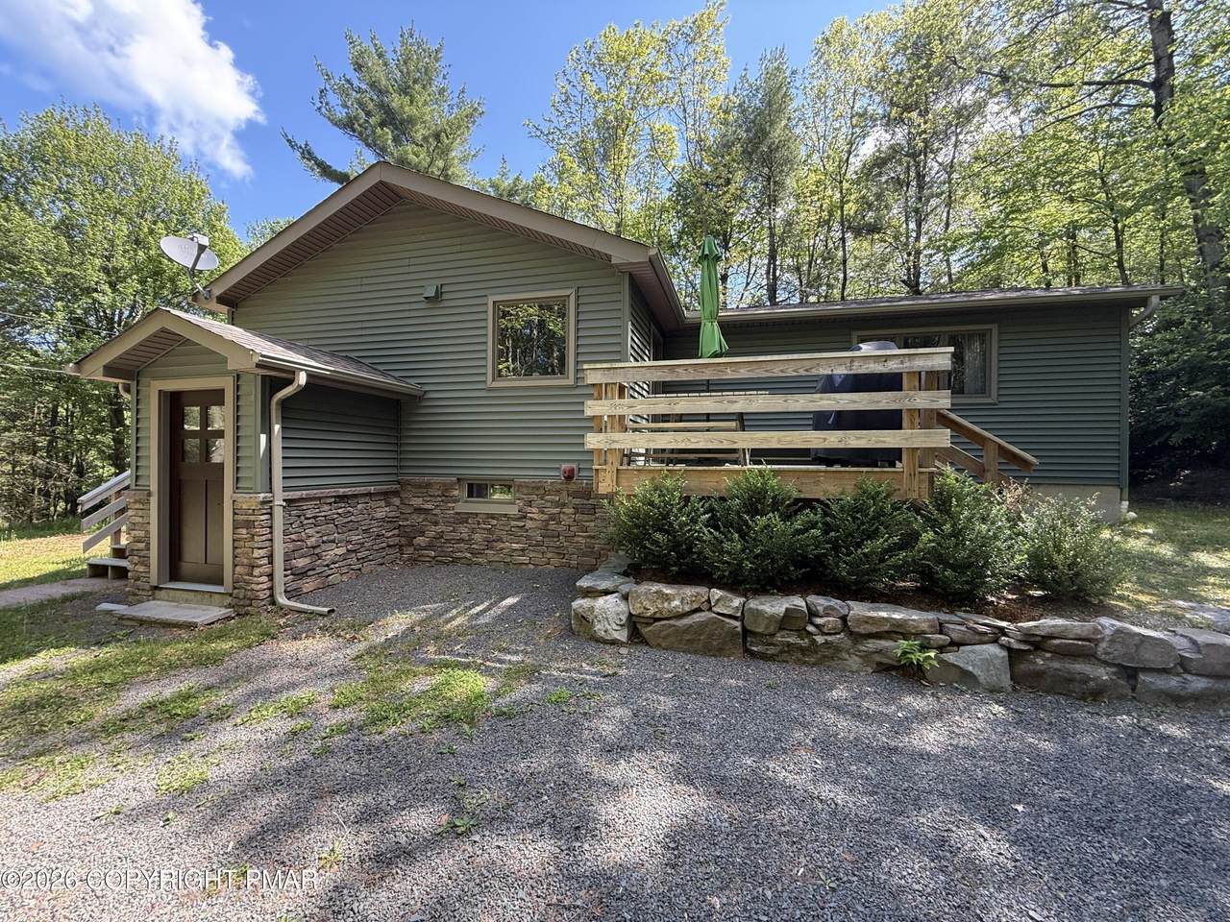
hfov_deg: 102.1
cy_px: 461
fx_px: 497
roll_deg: -0.9
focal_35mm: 14
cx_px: 615
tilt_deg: +0.5
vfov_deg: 85.7
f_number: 2.2
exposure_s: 1/147
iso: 64
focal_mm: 2.22
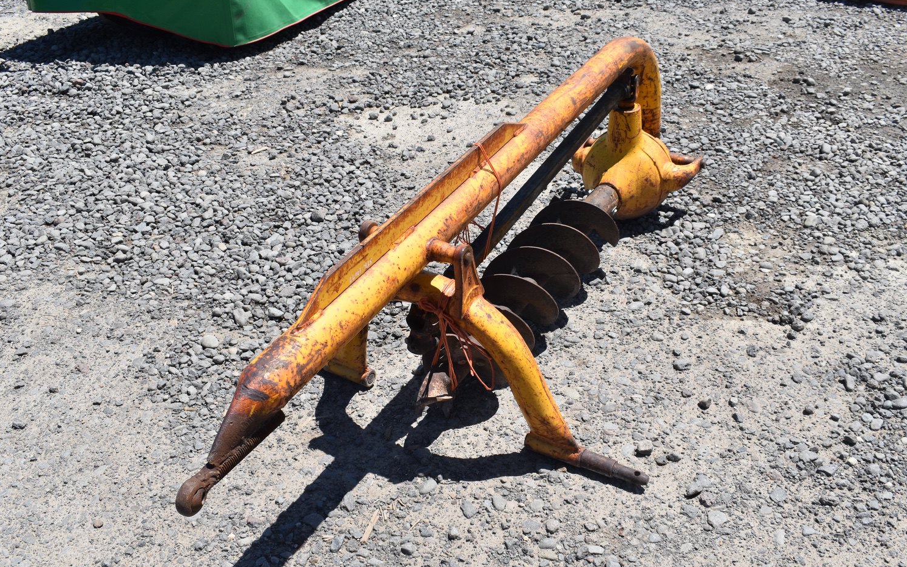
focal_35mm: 36
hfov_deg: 54.6
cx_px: 457
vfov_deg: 35.8
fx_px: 878
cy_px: 292
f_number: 10
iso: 200
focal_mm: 23
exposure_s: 1/400
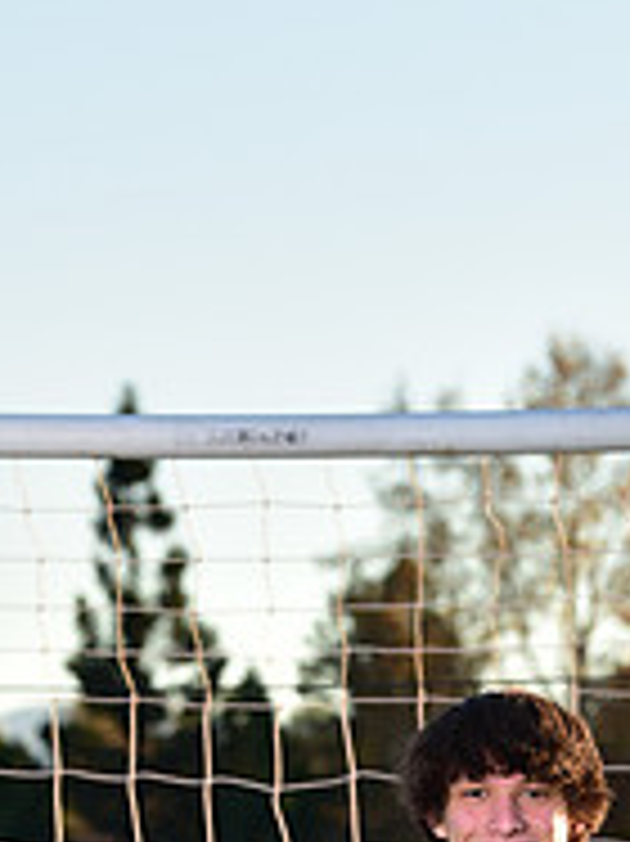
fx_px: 7993
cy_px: 1108
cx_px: 470
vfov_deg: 6.0
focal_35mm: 329
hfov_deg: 4.5
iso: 160
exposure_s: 1/250
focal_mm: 110
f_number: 5.6
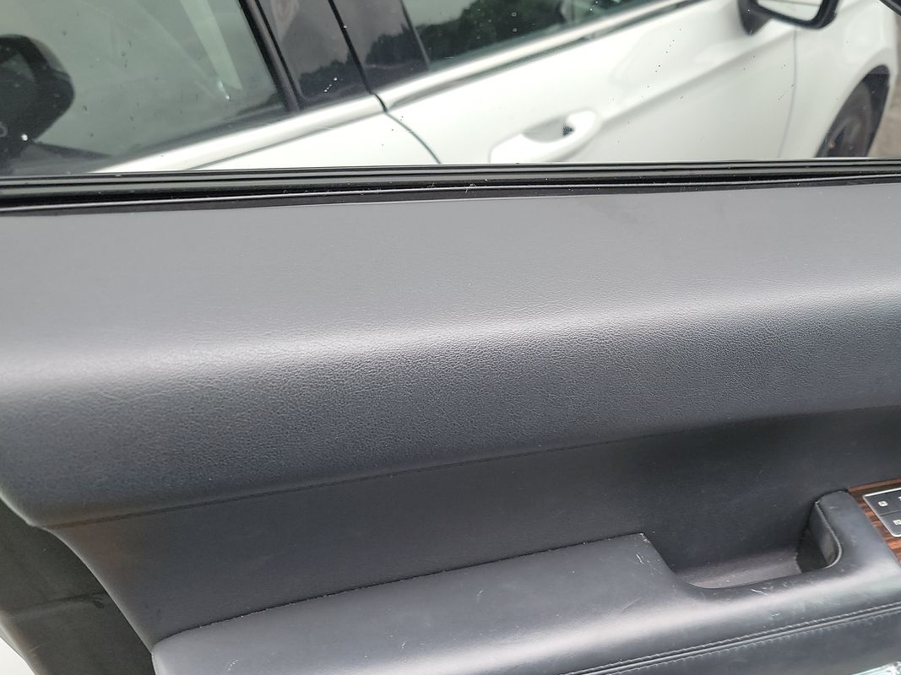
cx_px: 628
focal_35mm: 36
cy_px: 467
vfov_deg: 39.0
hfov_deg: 50.1
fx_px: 937
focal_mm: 6.7
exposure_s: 1/59
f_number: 1.8
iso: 210
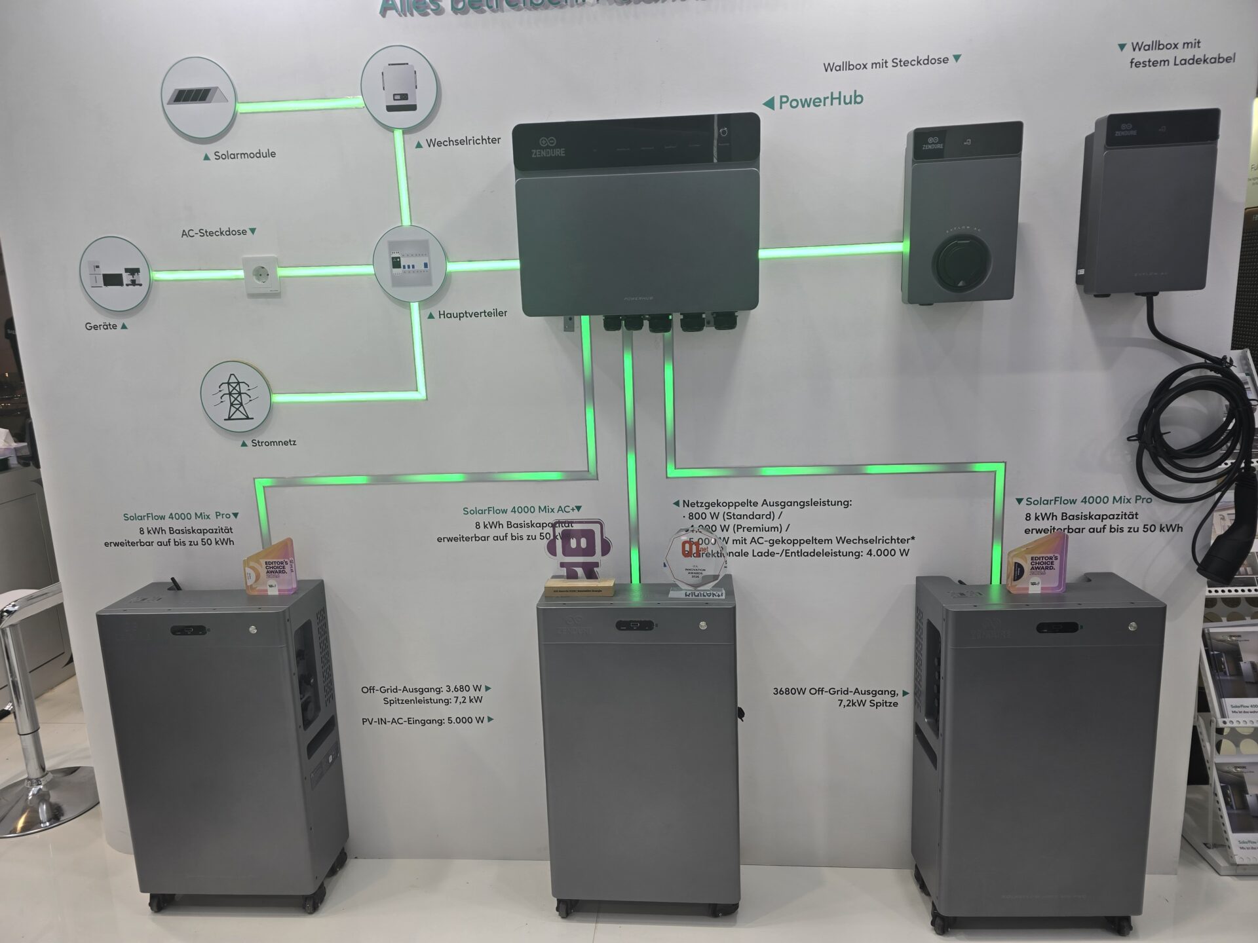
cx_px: 629
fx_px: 836
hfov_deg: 73.9
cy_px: 472
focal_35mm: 23
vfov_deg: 58.9
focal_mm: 6.3
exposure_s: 1/100
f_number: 1.7
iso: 16
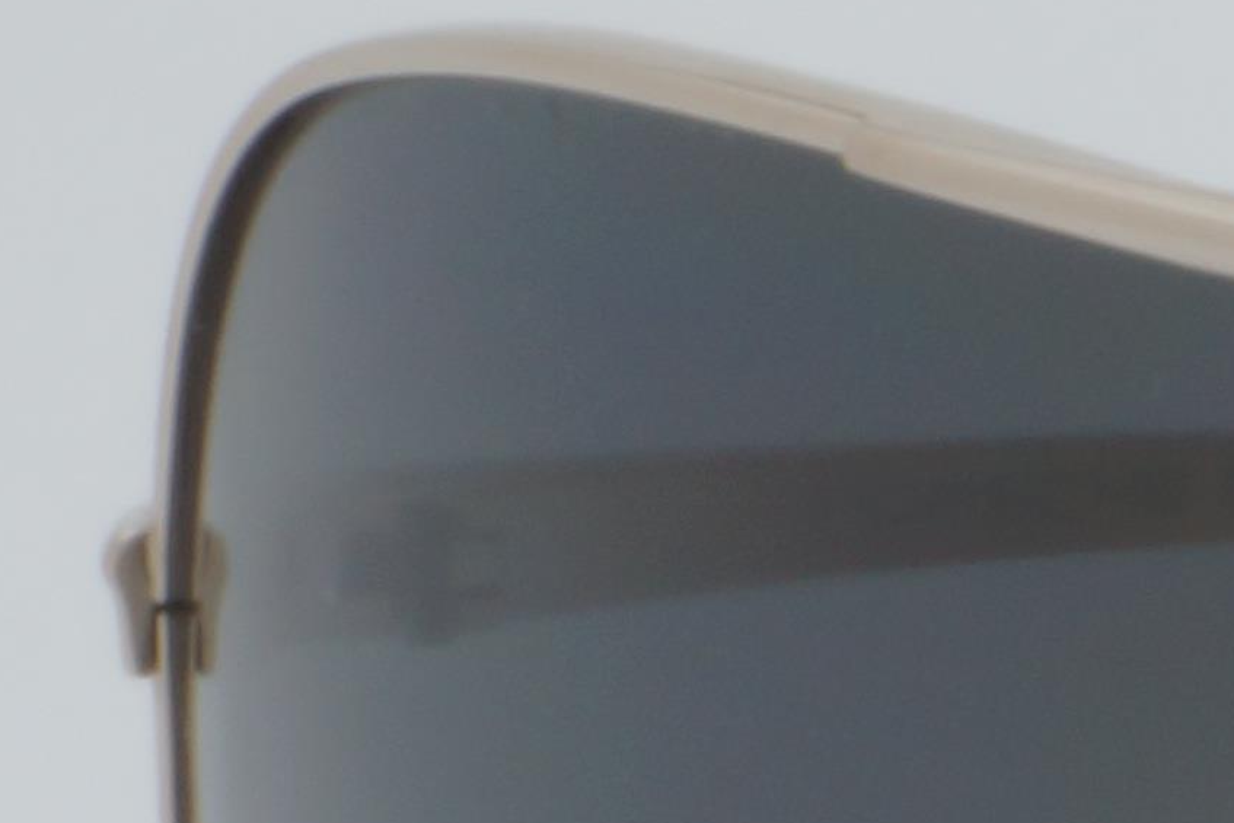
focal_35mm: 531
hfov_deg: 3.7
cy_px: 1894
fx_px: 18203
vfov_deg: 2.6
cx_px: 4363
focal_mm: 50
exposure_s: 1/3
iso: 100
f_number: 32
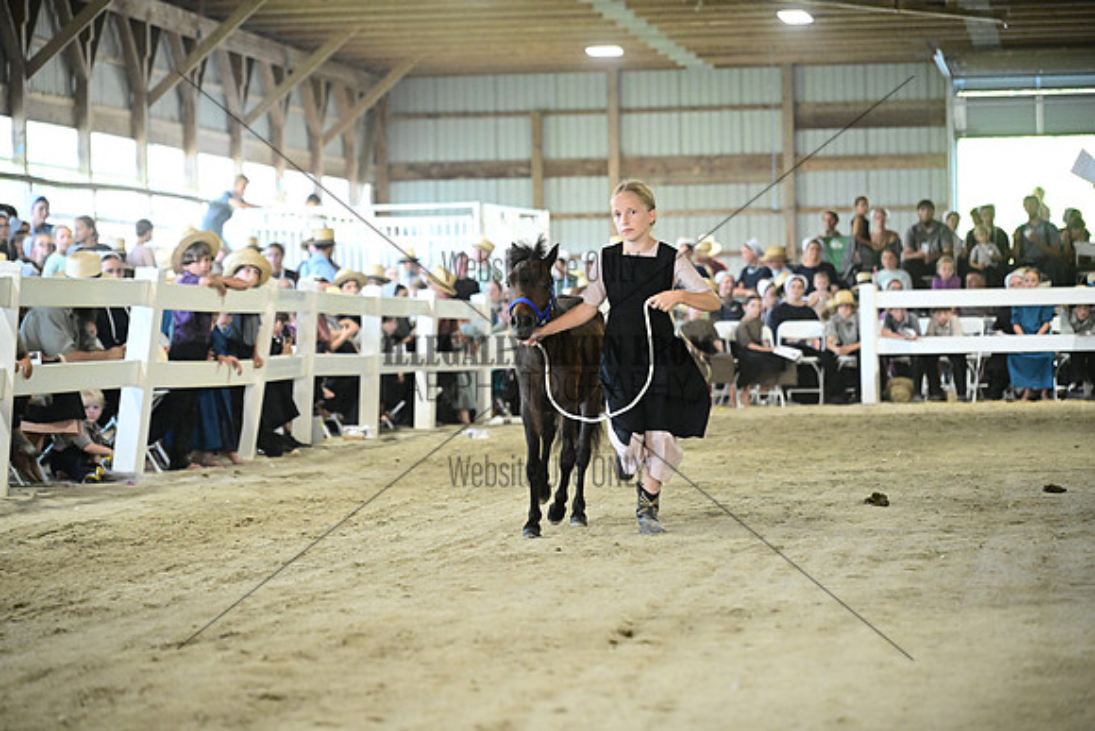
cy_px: 366
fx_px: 3651
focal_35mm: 120
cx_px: 548
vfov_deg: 11.4
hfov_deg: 17.1
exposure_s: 1/300
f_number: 4
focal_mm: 120
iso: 6400
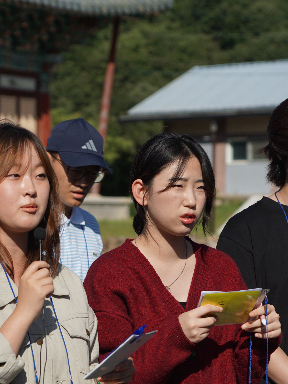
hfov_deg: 11.3
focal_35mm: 130
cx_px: 29
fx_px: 1442
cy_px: 192
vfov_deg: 15.2
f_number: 4
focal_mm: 60
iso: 125
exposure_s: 1/2000
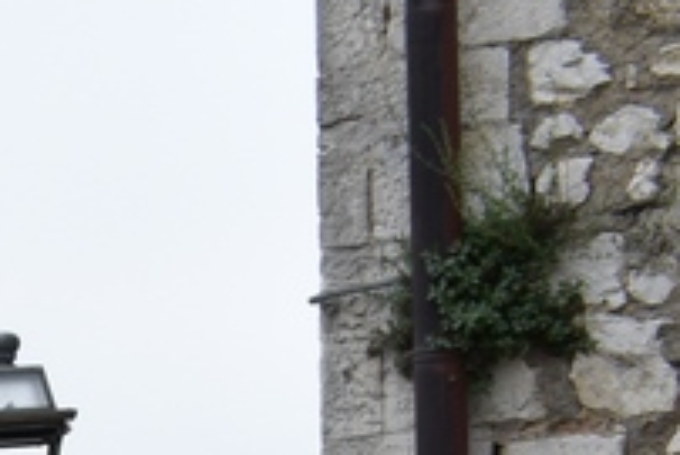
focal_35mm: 178
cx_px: -1171
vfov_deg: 7.3
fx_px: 3365
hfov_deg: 9.6
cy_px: 1082
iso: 200
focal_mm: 20
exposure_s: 1/250
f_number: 8
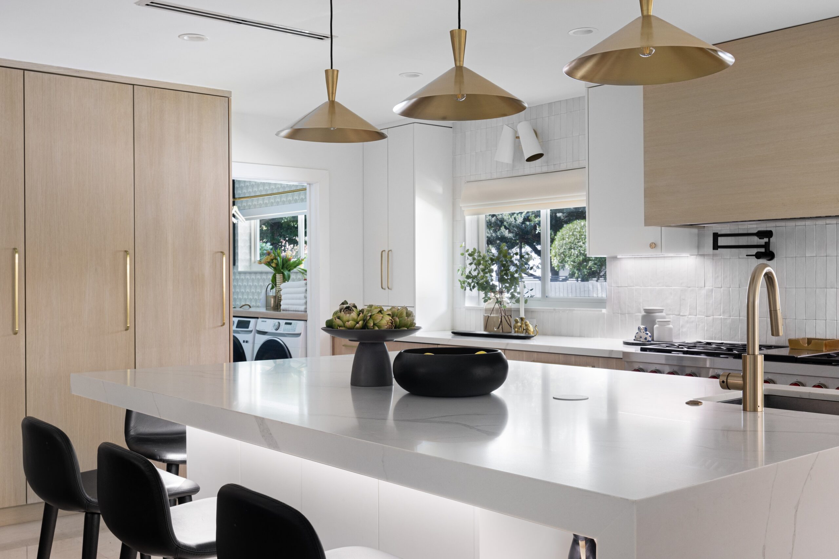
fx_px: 862
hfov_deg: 51.9
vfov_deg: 35.9
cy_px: 280
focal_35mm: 37
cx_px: 420
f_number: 9
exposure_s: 1.3
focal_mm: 25
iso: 200
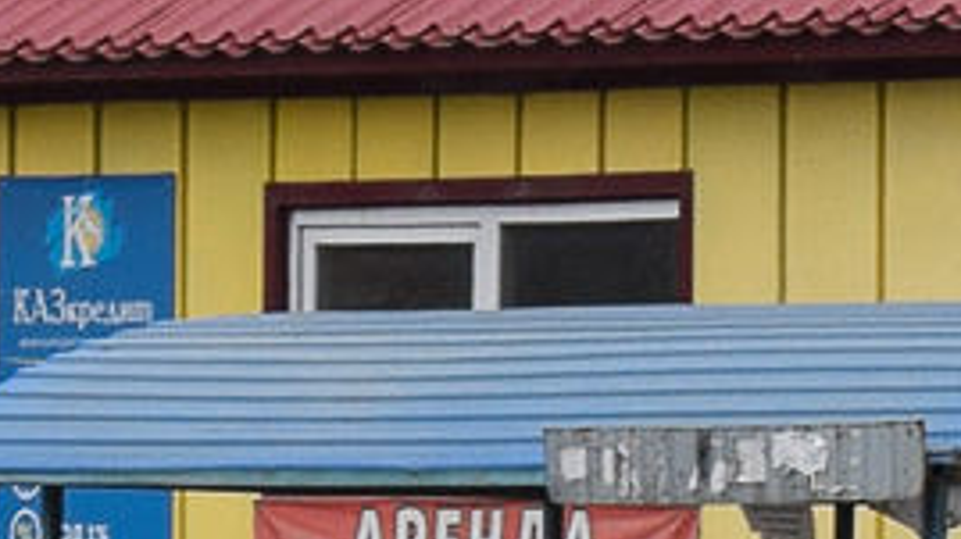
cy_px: 653
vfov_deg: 3.1
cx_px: 304
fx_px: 9814
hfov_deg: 5.6
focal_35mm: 385
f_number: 8
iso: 280
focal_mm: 55
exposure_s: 1/250
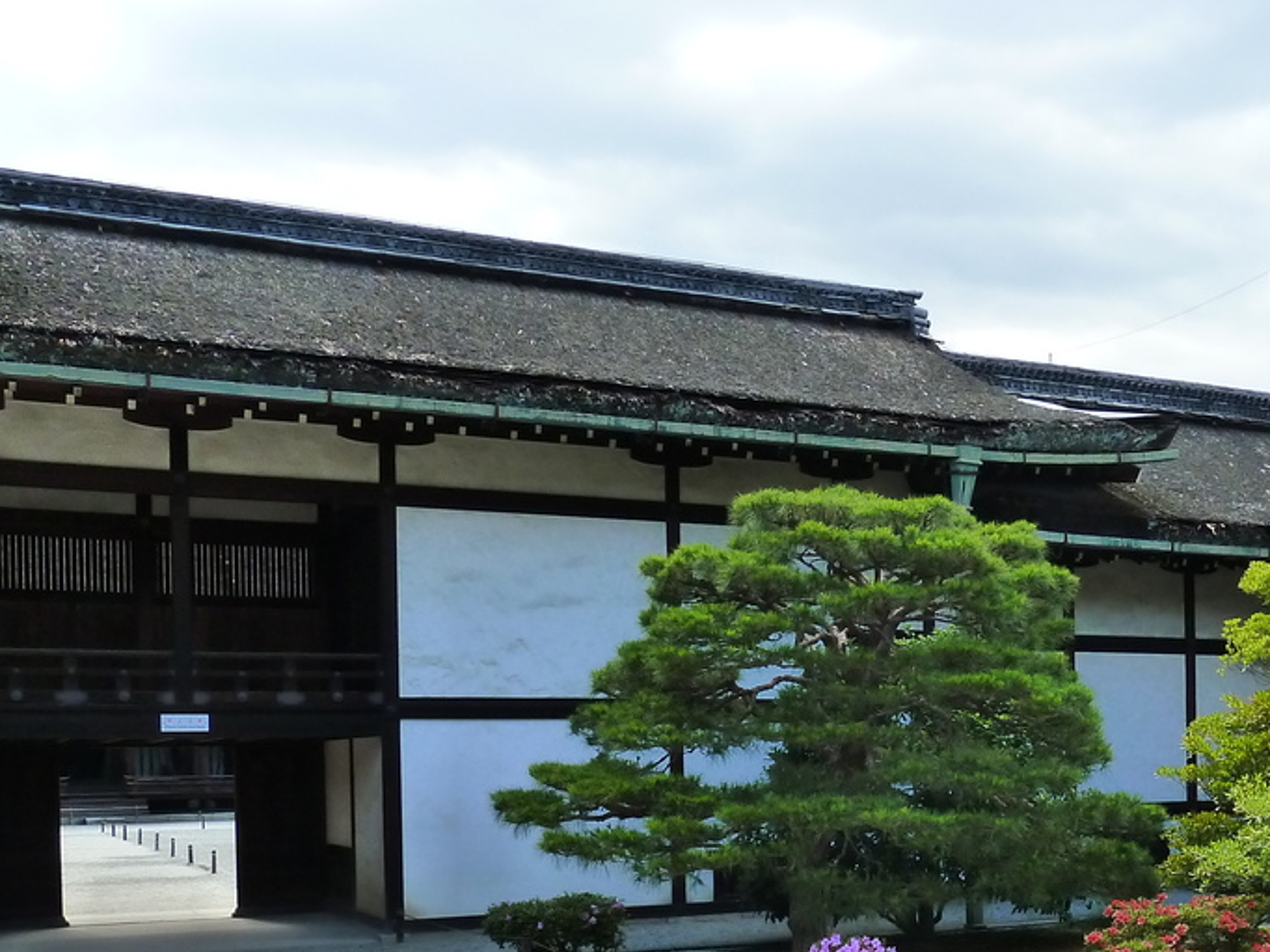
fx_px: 1614
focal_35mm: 44
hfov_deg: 42.2
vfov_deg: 31.7
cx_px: 883
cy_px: 799
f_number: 4
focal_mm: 4.1
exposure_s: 1/200
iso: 200
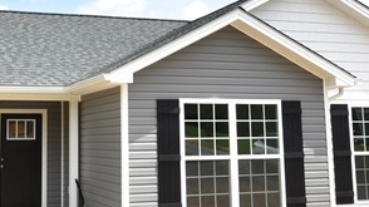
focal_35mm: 58
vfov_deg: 20.4
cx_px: 130
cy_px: 37
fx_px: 567
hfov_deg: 35.8
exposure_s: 1/250
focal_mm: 10
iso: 100
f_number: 10
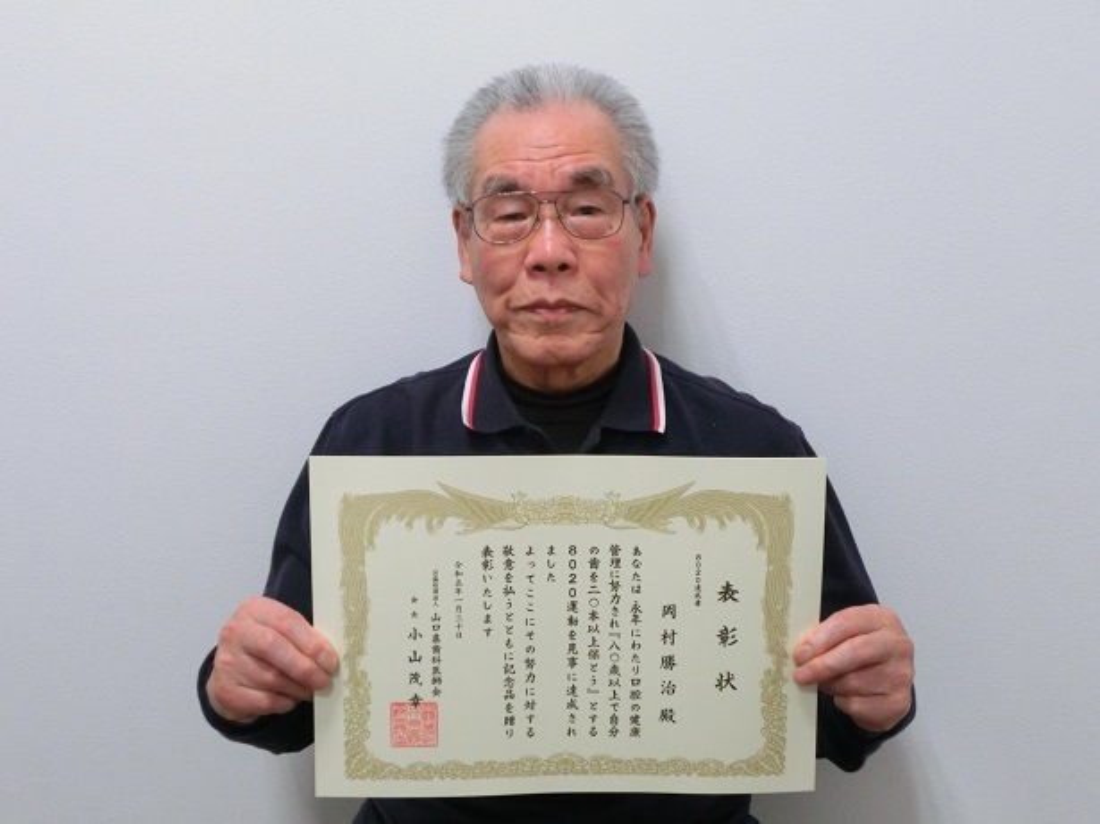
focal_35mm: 42
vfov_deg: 34.3
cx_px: 550
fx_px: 1334
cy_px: 412
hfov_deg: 44.8
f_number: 4.4
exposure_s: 1/125
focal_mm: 7.4
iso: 500
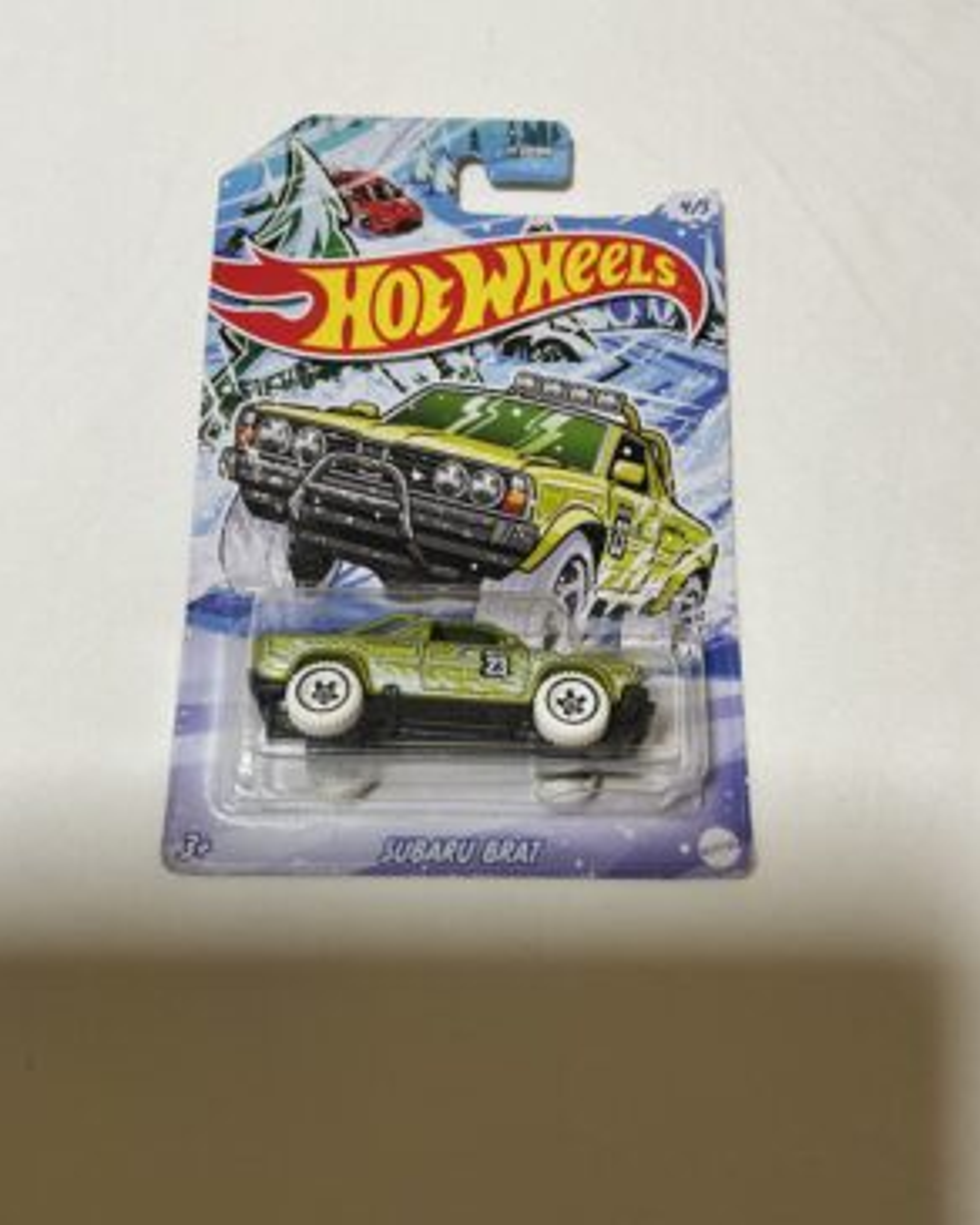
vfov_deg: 57.2
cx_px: 497
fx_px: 1124
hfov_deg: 47.1
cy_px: 614
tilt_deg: -74.3
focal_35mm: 31
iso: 100
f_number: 1.8
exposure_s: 1/60
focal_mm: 3
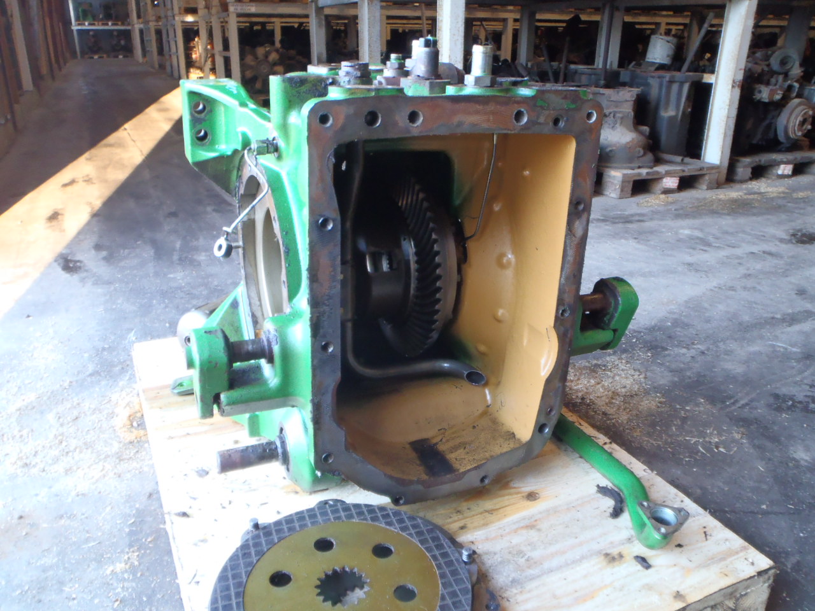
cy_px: 306
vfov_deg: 49.7
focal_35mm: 28
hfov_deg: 63.4
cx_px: 408
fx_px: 659
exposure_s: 1/10
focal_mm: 5
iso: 200
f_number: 3.5
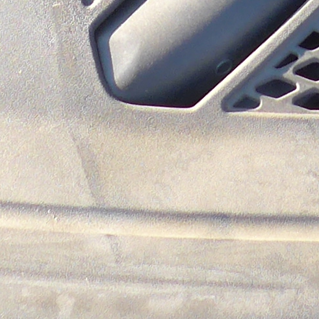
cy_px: -609
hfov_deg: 8.2
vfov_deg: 7.5
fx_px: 2179
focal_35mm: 209
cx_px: 517
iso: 80
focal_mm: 6
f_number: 2.5
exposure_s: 1/125
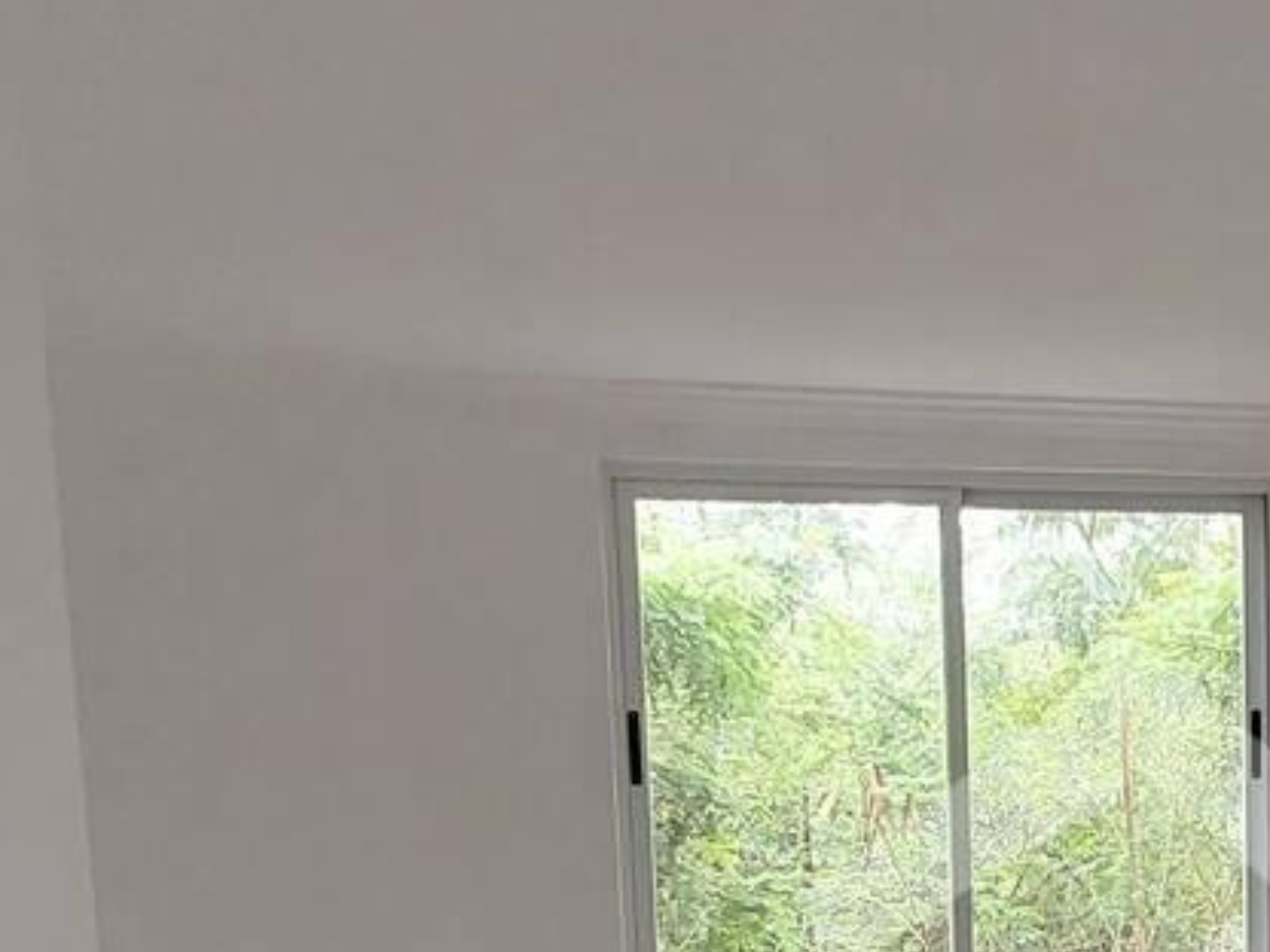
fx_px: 1651
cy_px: 1050
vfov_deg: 29.1
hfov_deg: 39.1
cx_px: 1145
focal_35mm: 45
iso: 80
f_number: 2.2
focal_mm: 1.42
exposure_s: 1/60
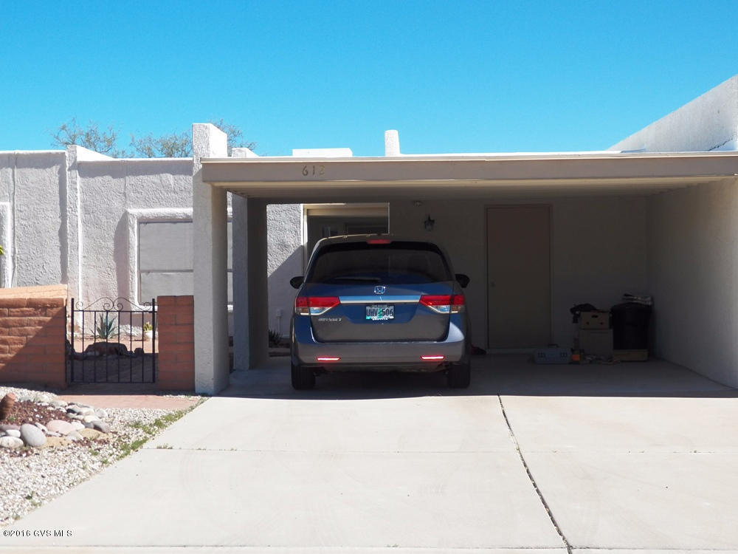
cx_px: 369
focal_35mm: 62
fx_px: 1322
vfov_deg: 23.7
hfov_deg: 31.2
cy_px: 277
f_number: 4
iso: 125
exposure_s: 1/1250
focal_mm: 11.2
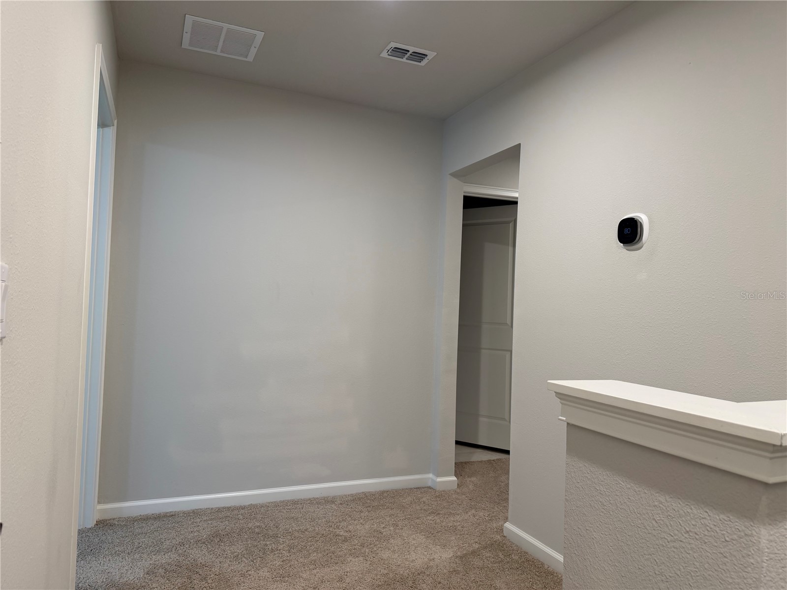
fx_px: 546
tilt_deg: -0.2
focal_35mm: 24
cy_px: 295
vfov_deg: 56.8
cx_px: 394
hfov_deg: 71.6
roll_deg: -2.3
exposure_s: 1/60
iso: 125
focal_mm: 6.76
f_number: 1.78
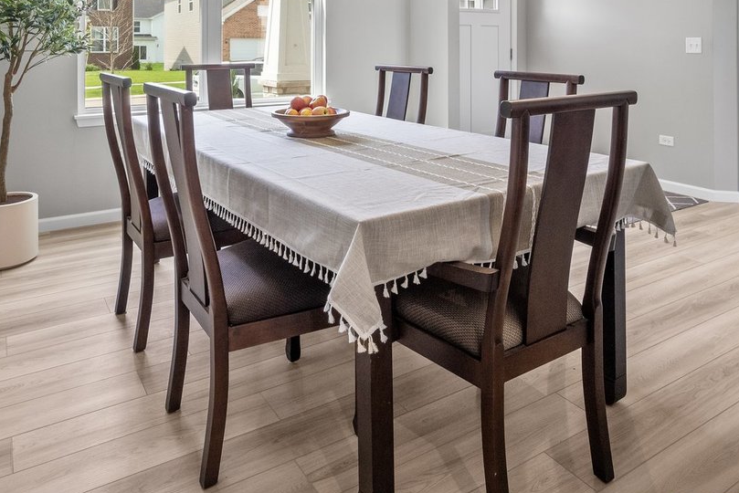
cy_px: 47
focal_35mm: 28
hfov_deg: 65.5
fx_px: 575
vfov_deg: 42.5
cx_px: 365
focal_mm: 14
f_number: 11
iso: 640
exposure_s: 1/20
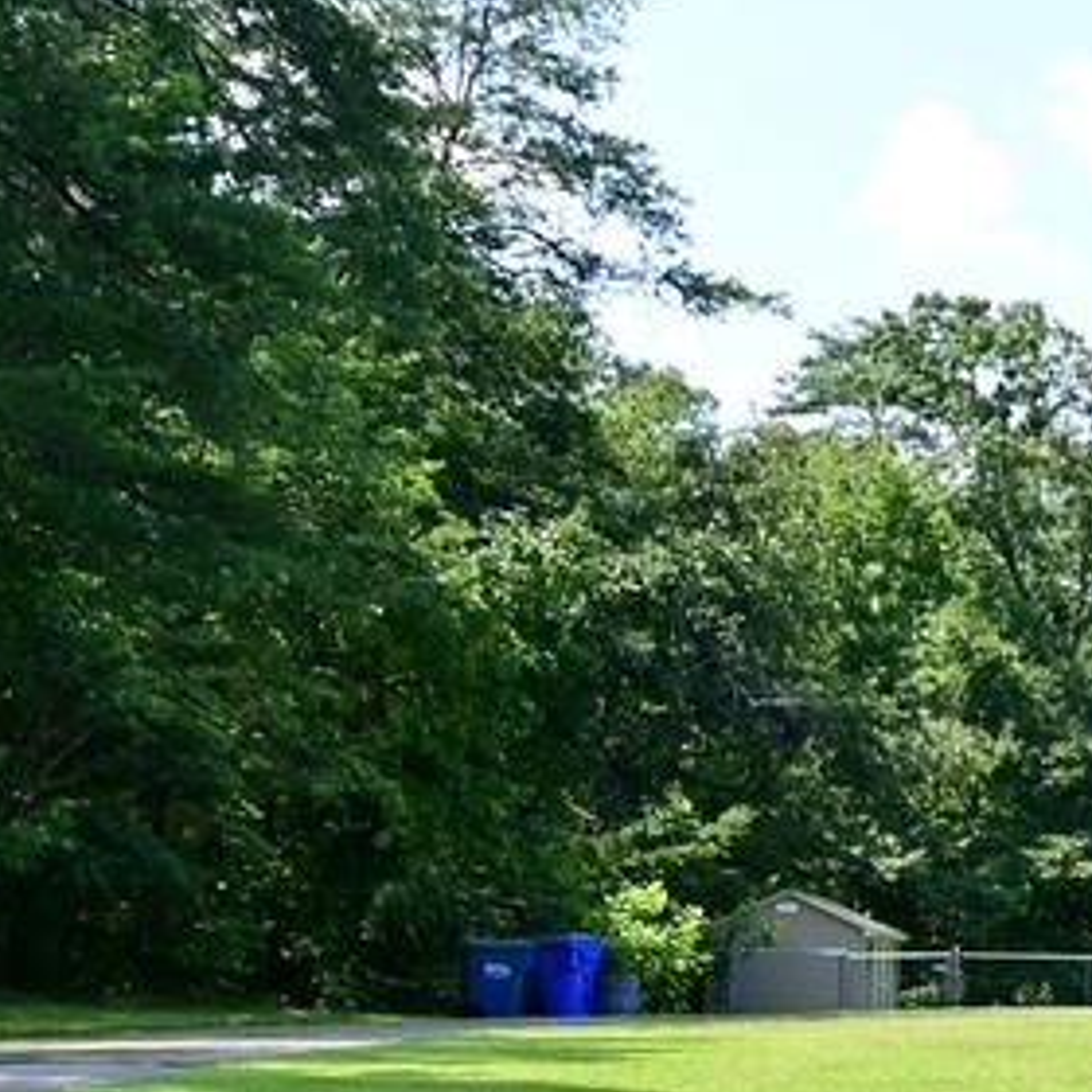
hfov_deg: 18.2
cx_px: 2086
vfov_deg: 24.3
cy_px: 854
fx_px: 2498
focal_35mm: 70
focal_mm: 16
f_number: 4
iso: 100
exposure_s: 1/400
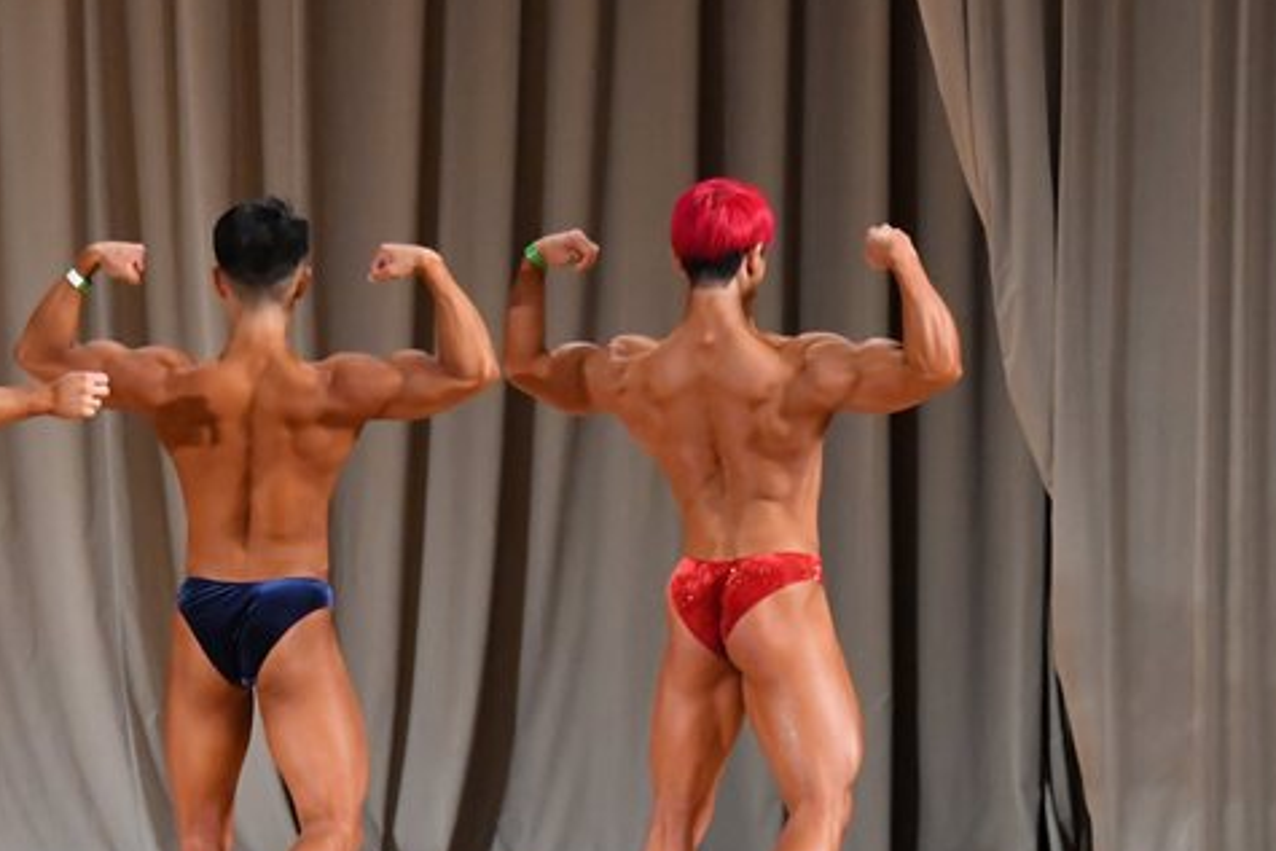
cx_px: 251
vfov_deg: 4.5
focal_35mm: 305
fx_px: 10813
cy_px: 634
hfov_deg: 6.7
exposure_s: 1/400
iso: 5000
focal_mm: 125
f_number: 5.6
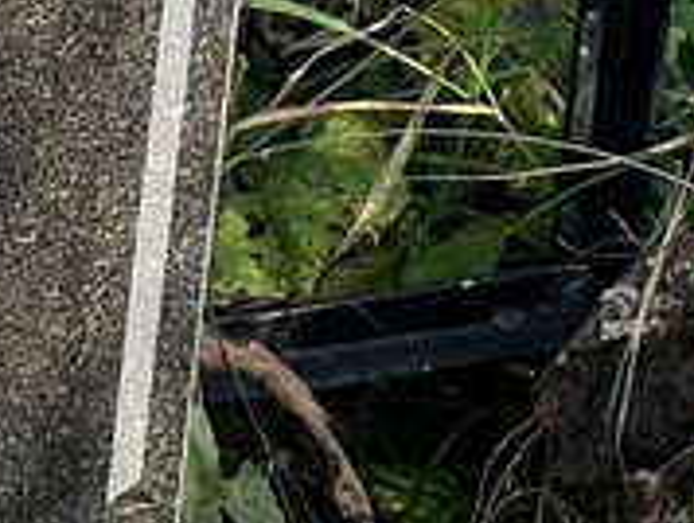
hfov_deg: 5.6
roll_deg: -2.5
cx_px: -749
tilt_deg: -22.4
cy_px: -176
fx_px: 6946
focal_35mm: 346
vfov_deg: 4.3
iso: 32
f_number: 2.8
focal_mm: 9
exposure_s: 1/167
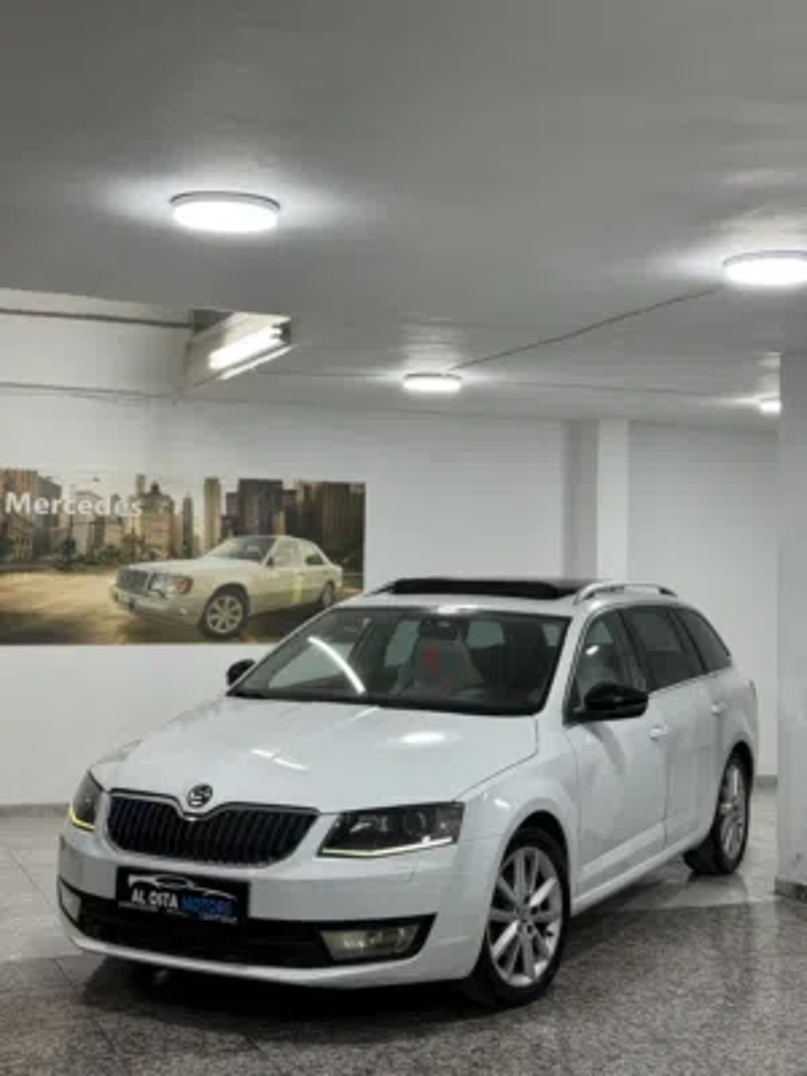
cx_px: 404
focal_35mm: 48
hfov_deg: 30.3
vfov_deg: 39.7
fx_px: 1492
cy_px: 538
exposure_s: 1/100
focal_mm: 6.76
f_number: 1.78
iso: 64
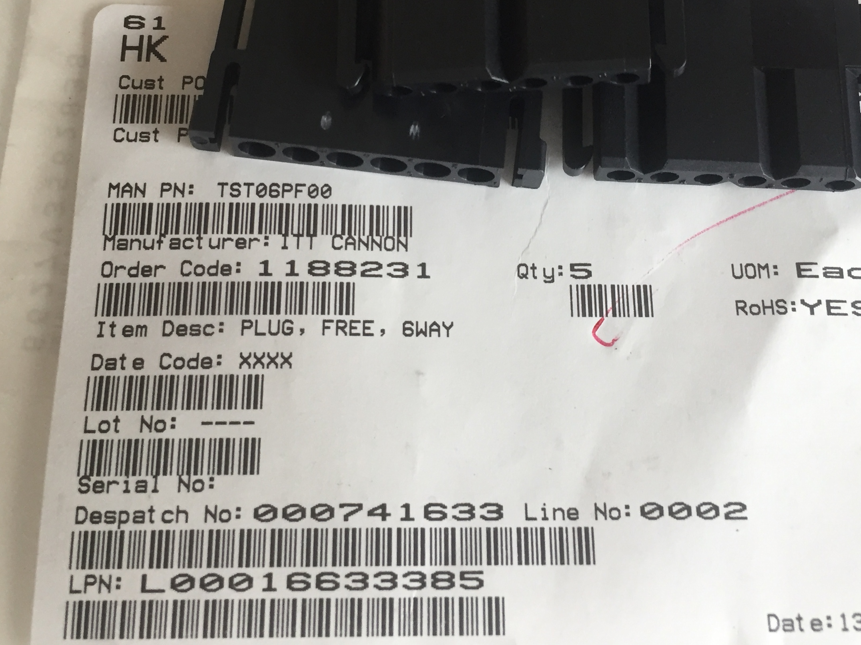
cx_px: 452
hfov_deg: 42.9
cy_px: 172
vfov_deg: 32.3
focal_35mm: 44
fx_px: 1094
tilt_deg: -71.7
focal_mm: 4.15
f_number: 2.2
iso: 125
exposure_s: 1/33
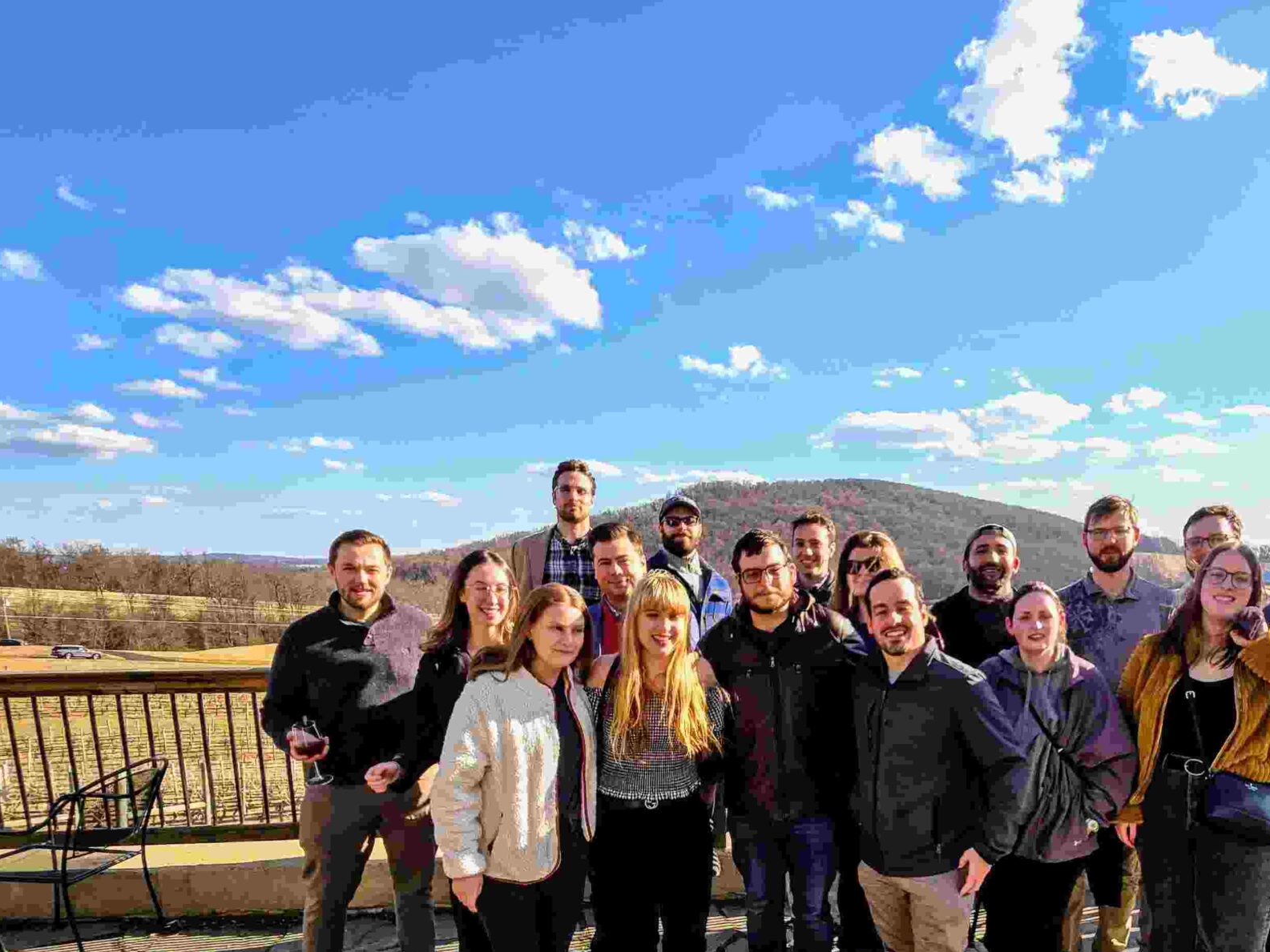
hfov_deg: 77.6
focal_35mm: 21
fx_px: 771
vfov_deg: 59.9
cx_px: 790
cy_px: 717
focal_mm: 2.2
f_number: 2.2
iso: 50
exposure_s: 1/1067
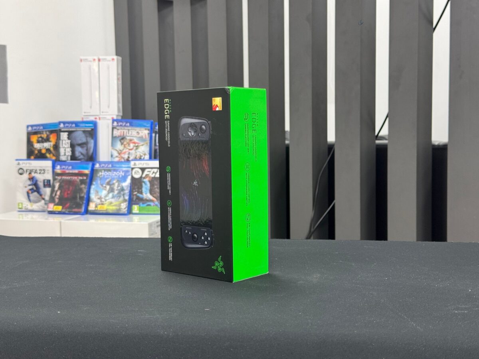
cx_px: 240
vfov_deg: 30.3
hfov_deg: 39.7
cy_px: 180
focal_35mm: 48
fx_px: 664
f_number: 1.78
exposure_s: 1/50
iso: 125
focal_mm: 6.76
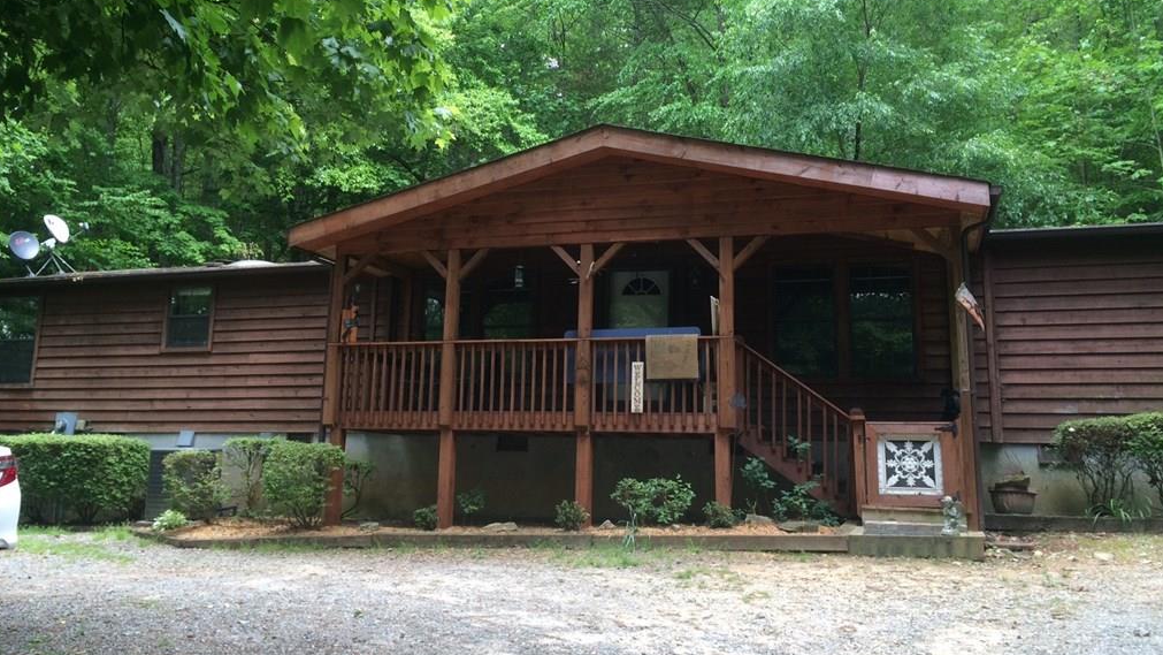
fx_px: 987
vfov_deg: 36.6
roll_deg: -0.9
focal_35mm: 32
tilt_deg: +11.6
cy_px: 277
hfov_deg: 61.0
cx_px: 581
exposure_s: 1/120
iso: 50
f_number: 2.2
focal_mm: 4.15
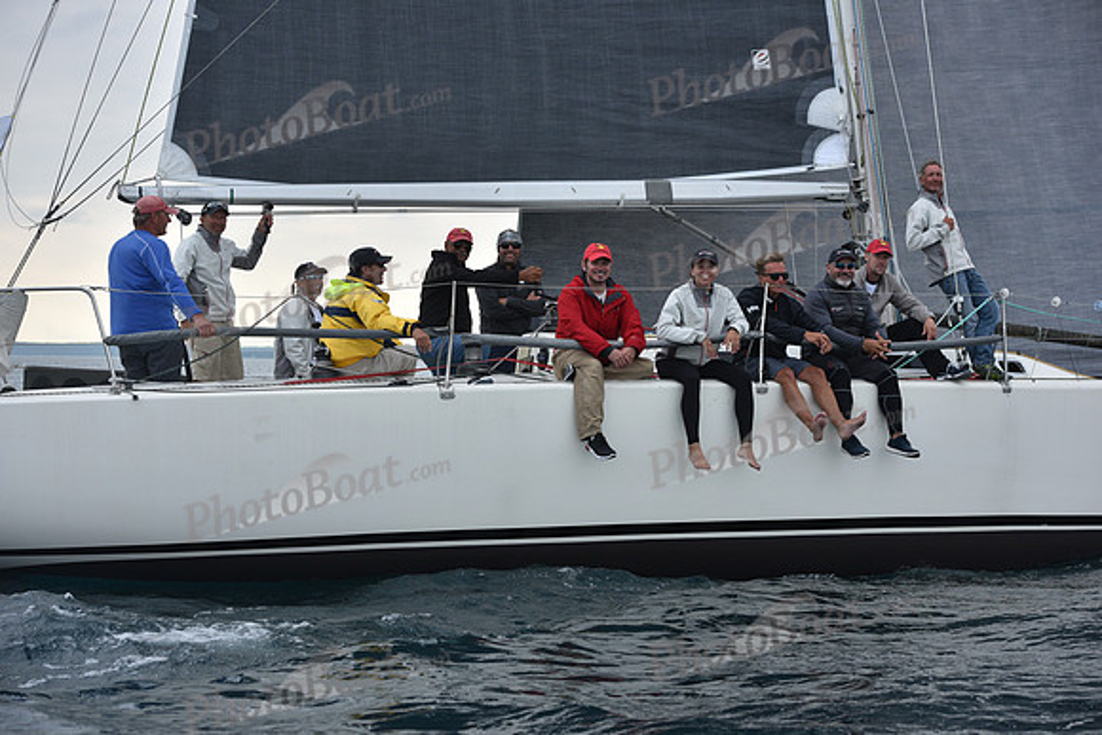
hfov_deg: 28.8
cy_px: 368
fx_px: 2143
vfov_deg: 19.5
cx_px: 551
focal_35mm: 70
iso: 400
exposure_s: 1/800
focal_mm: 70
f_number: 5
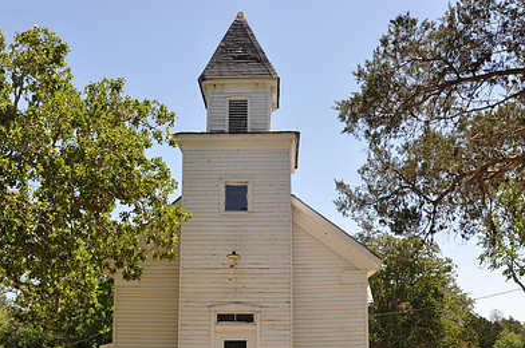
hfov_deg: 48.5
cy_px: 256
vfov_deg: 32.7
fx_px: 582
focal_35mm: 40
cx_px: 250
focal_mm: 18
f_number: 10
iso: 200
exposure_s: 1/100
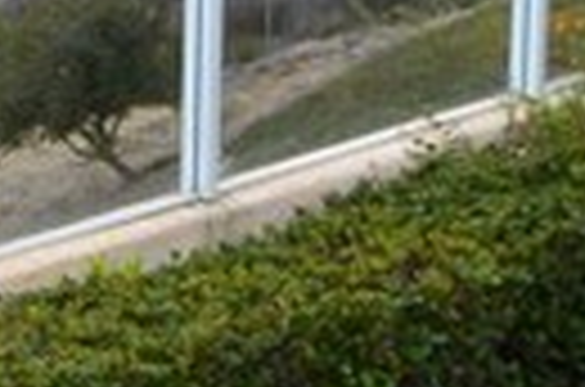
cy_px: -493
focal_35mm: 253
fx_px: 4101
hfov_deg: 7.3
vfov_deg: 5.3
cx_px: -1130
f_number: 5.3
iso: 160
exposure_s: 1/100
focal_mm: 12.1
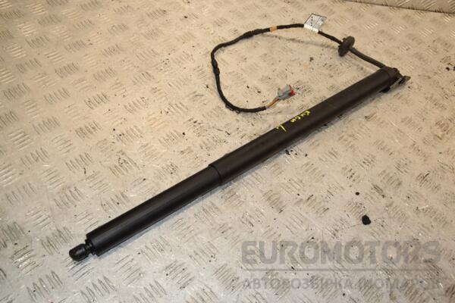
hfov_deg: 53.1
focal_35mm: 36
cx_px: 228
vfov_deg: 36.9
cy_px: 152
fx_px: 455
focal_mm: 24
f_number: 8
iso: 800
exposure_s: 1/200
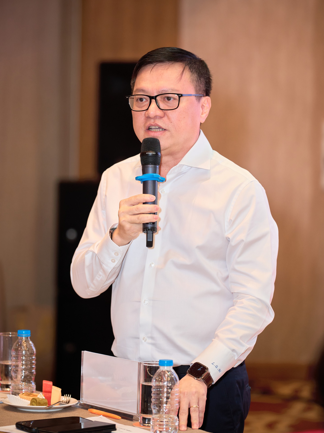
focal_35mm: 150
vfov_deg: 13.2
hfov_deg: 9.9
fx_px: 1872
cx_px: 162
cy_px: 215
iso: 1250
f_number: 2.8
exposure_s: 1/160
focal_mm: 138
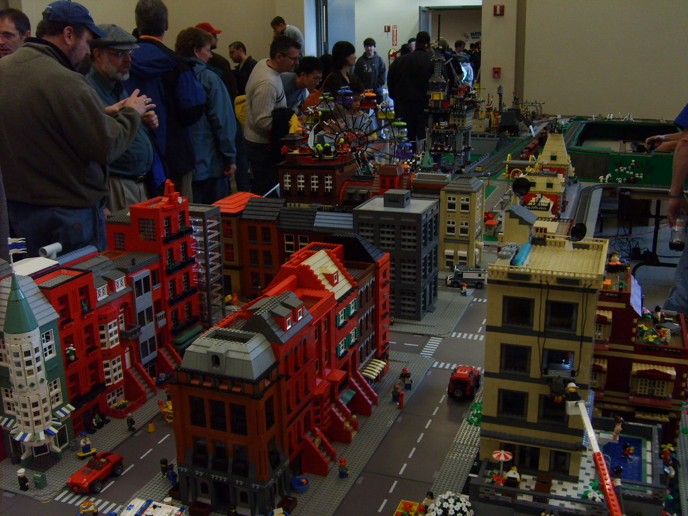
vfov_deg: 40.7
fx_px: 696
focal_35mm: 35
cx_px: 344
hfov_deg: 52.6
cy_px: 258
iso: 100
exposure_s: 1/30
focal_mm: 5.8
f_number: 2.8
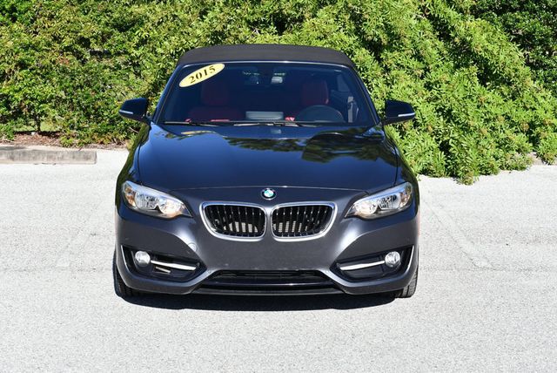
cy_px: 186
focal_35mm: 76
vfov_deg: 18.0
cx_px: 278
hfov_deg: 26.6
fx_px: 1177
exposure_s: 1/250
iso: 180
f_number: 8
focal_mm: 38
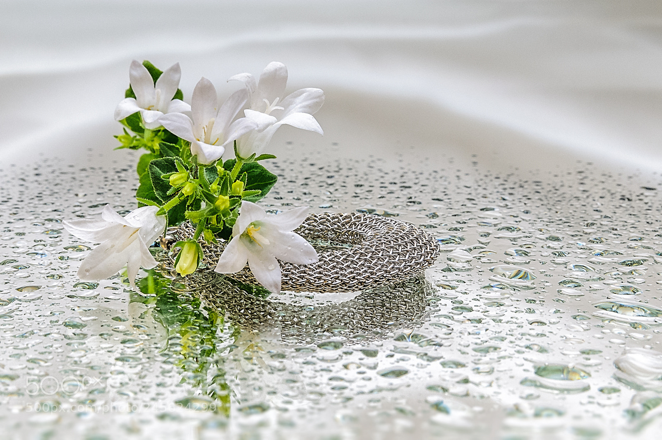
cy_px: 220
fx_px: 1378
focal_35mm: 75
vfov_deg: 18.1
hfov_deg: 27.0
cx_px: 331
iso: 200
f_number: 16
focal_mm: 50
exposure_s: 1/320
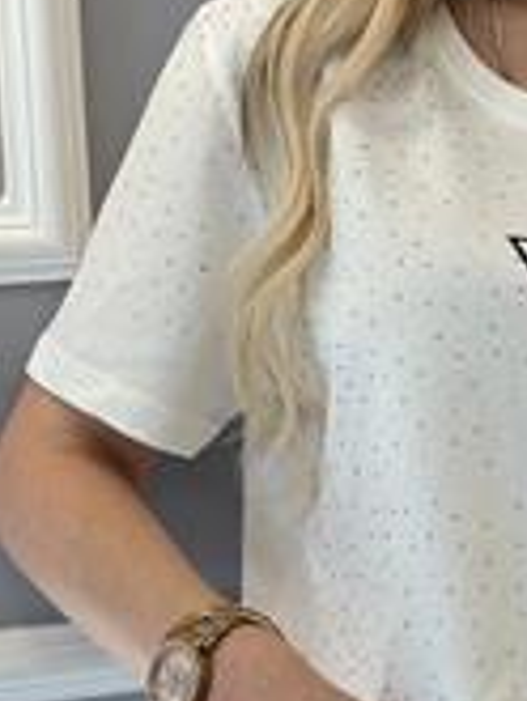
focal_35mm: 151
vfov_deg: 13.1
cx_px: 688
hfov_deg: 9.7
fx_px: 3061
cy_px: 425
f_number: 1.78
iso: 80
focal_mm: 6.86
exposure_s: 1/194
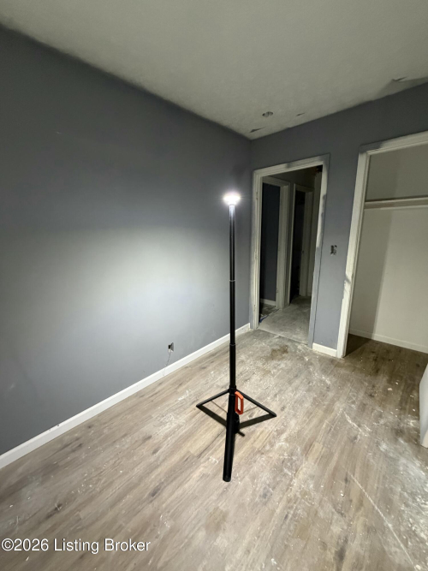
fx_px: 231
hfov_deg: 85.7
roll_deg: +1.1
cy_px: 286
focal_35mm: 14
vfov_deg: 102.1
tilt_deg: -12.8
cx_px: 214
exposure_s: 1/60
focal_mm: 2.22
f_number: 2.2
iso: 640
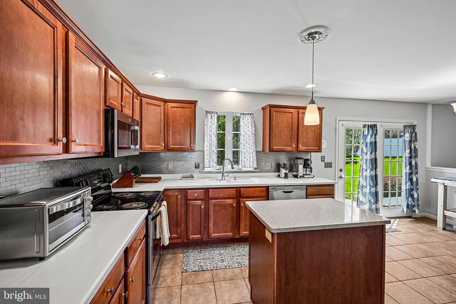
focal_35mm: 16
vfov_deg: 73.7
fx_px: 203
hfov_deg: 96.7
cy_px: 152
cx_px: 228
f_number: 8
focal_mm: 16
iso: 800
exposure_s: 1/80
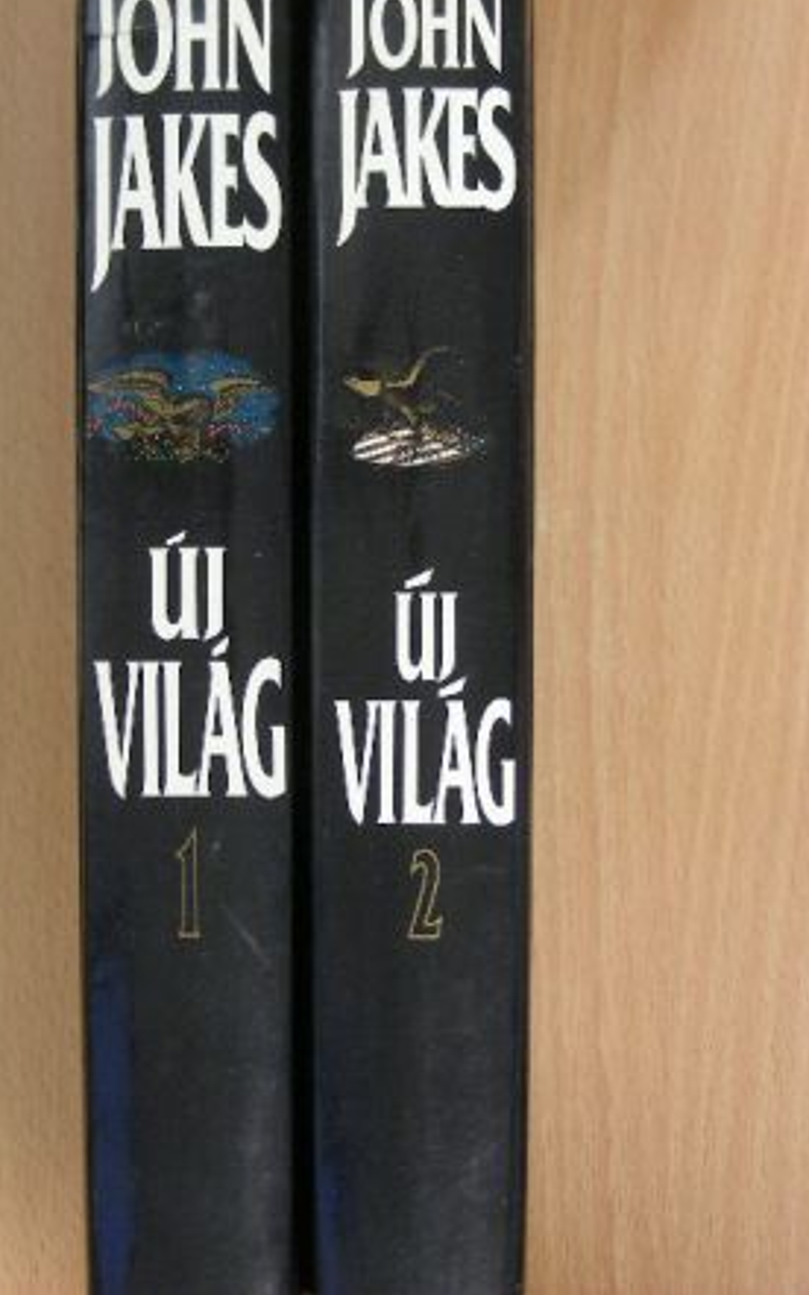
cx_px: 328
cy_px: 634
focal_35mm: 63
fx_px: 2224
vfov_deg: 32.5
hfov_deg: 20.6
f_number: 3.5
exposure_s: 1/6.7
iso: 100
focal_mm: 9.7
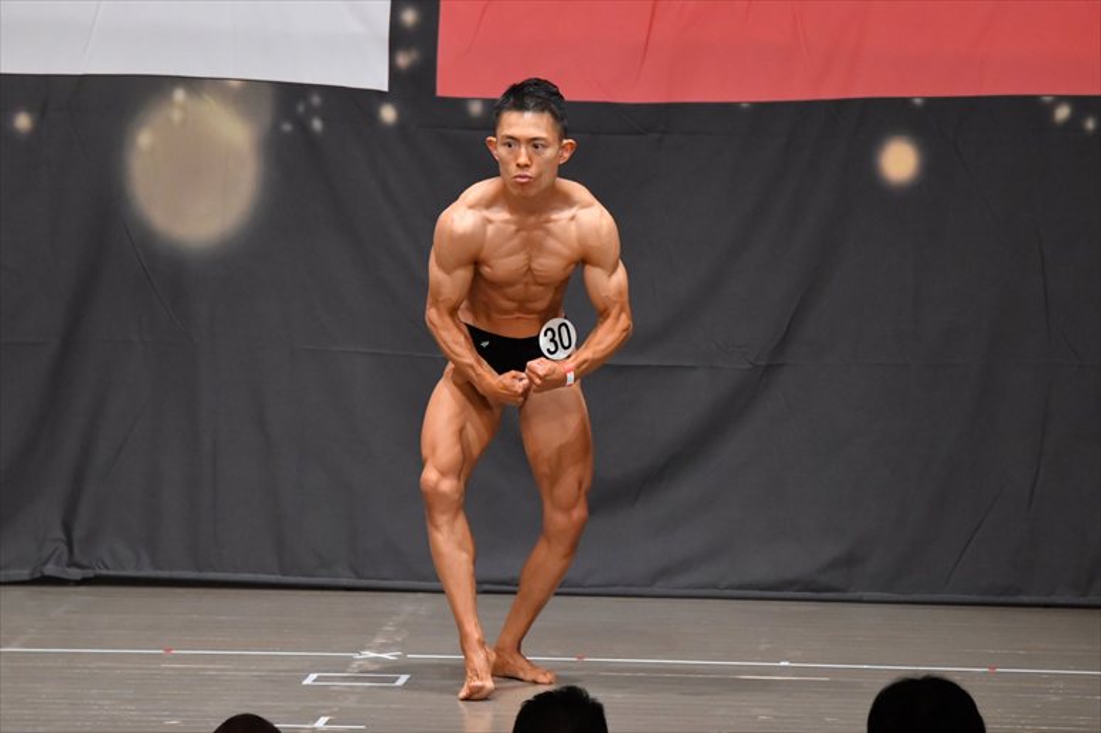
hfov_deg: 8.1
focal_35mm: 255
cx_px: 550
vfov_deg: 5.4
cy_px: 366
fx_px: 7795
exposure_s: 1/400
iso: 6400
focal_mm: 170
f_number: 5.6
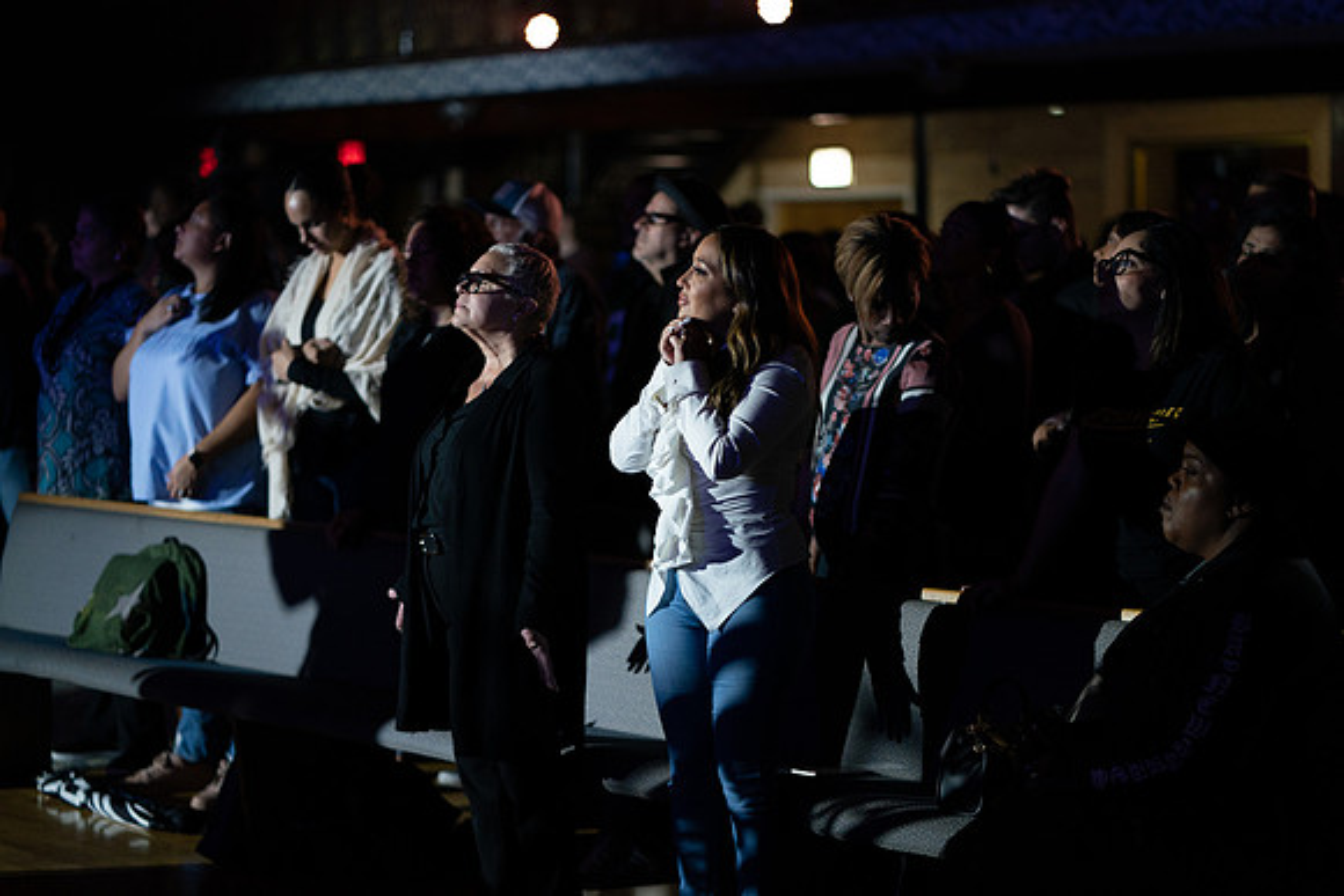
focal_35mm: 85
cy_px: 448
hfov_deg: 23.9
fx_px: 3174
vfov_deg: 16.1
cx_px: 672
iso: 2000
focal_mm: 85
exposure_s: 1/400
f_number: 1.8
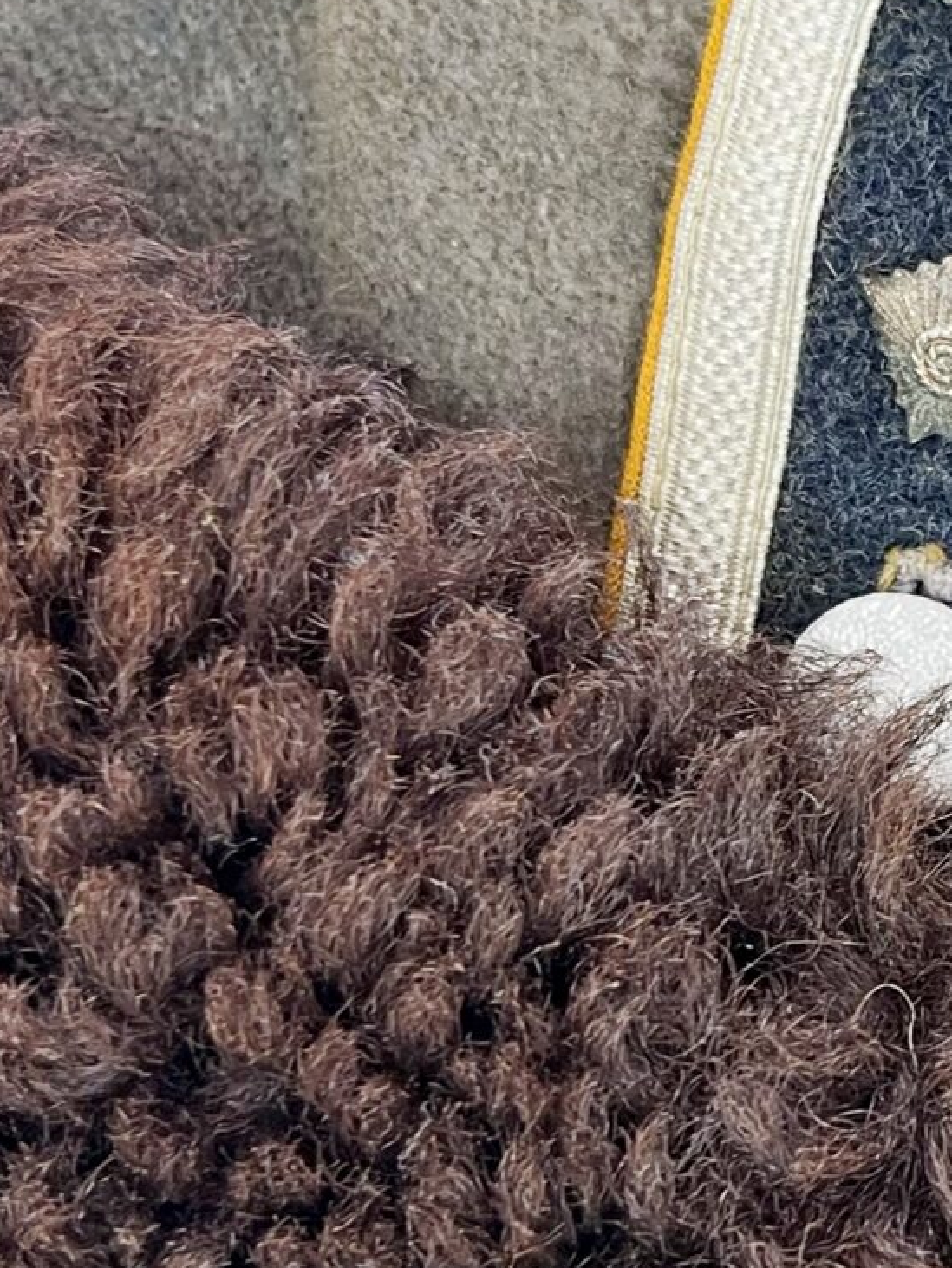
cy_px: 614
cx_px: 1188
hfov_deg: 15.6
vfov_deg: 21.5
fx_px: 3334
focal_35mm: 91
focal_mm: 5.1
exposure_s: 1/50
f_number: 1.6
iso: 80
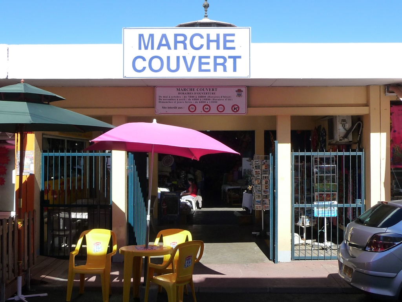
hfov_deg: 45.8
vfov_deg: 35.1
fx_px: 476
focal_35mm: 41
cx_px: 201
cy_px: 151
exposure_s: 1/640
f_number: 3.5
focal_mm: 5.3
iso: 160
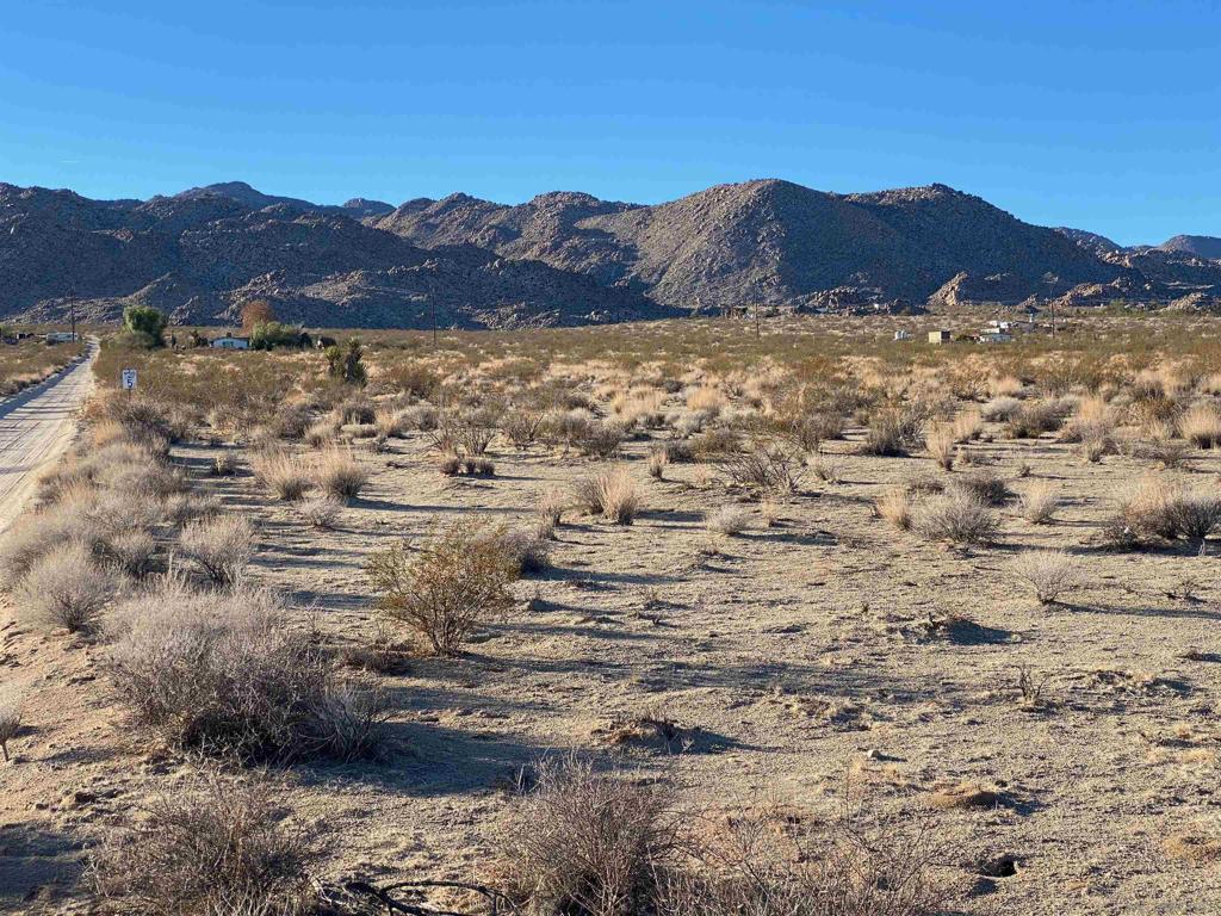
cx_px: 610
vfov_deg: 28.0
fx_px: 1834
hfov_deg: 36.8
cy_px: 458
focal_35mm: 52
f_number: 2
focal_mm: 6
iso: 20
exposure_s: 1/1089
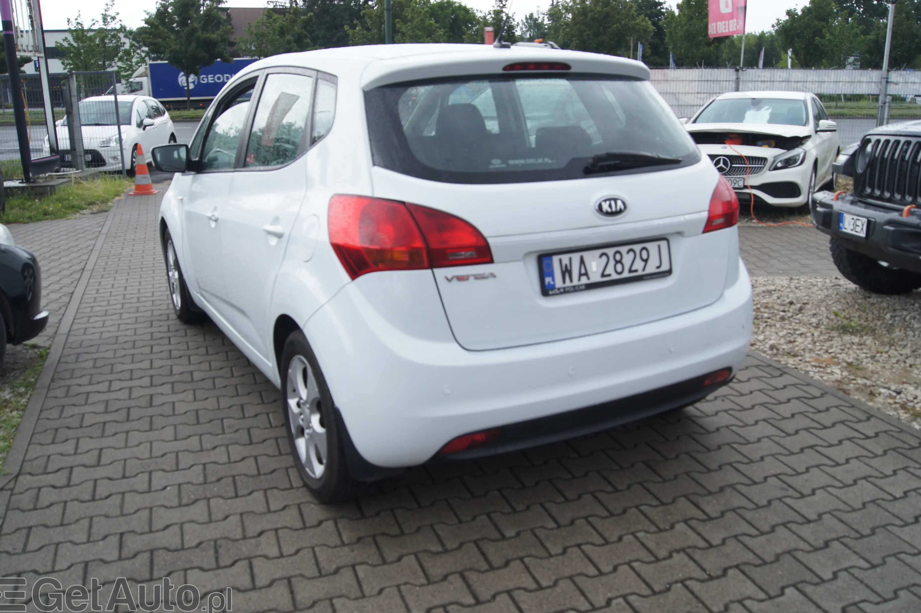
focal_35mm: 31
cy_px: 306
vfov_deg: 42.3
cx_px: 465
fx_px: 793
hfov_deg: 60.3
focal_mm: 20
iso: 100
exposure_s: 1/100
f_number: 5.6
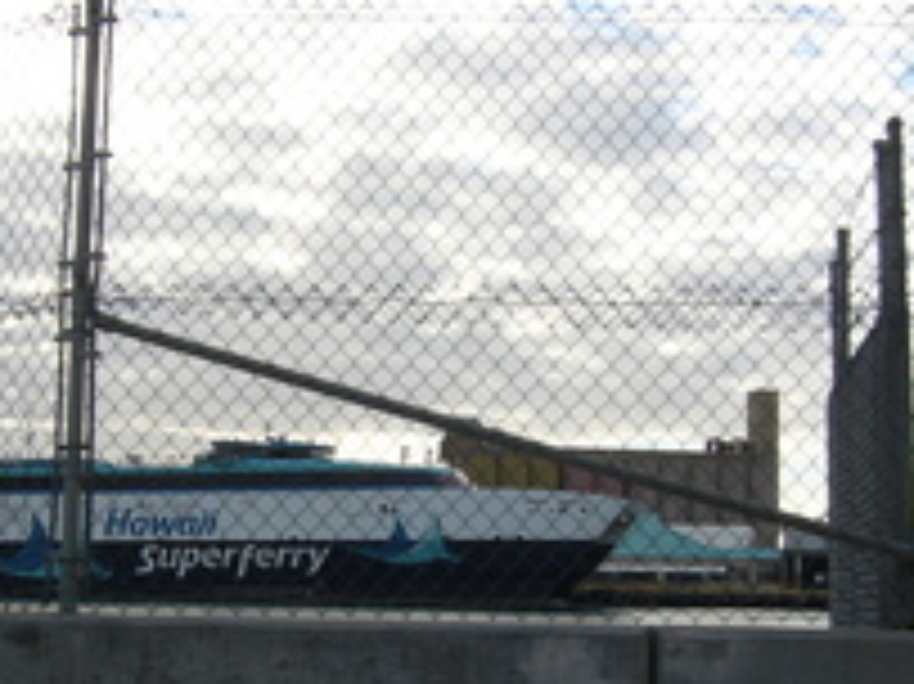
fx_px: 1636
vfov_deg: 23.5
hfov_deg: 31.1
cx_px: 342
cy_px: 486
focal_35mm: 62
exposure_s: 1/80
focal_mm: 5.8
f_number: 8
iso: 50
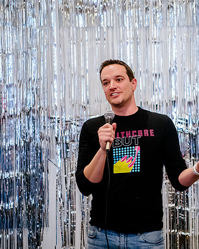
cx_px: 167
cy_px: 115
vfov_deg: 18.0
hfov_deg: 14.3
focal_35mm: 107
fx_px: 788
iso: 6400
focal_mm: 70
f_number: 2.8
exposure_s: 1/80
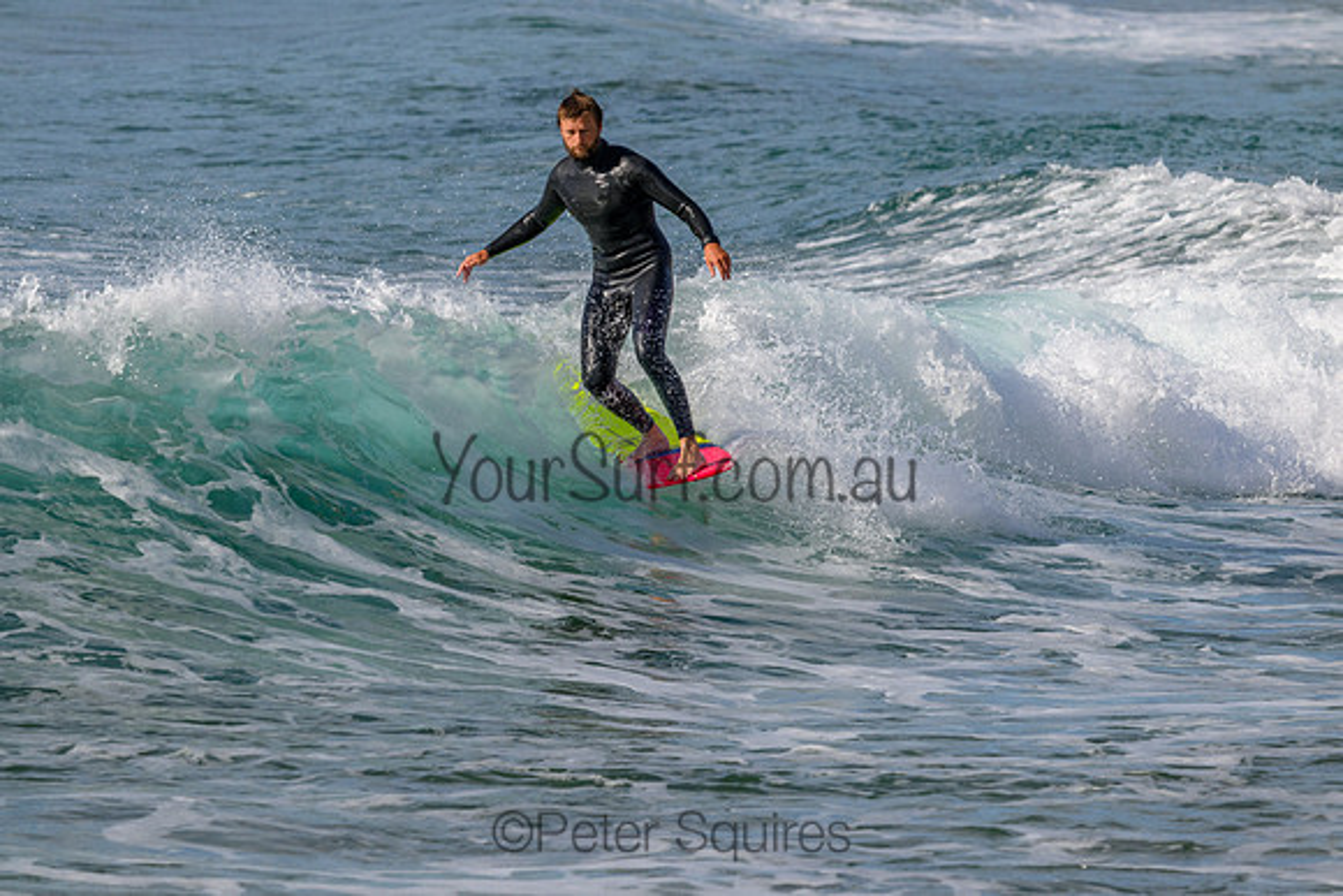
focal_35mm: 450
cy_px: 448
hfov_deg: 4.6
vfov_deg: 3.1
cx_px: 672
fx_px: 16791
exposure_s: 1/2000
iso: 1000
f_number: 11
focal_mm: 450
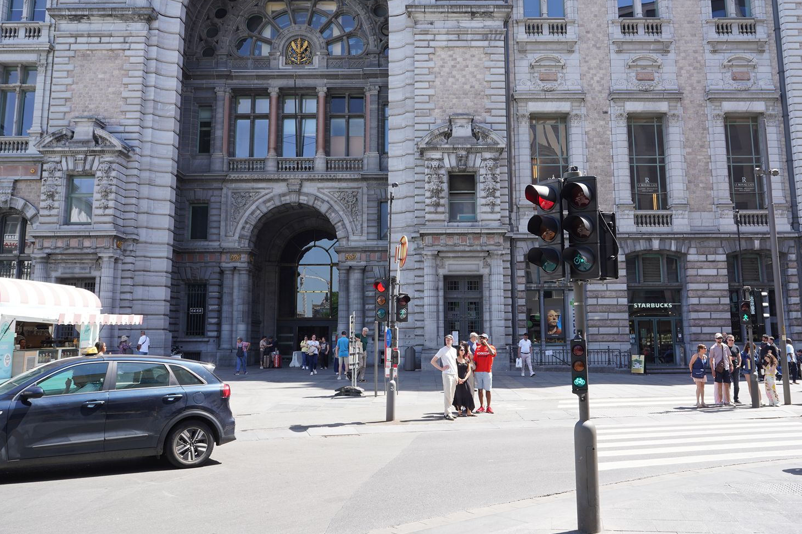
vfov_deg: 39.8
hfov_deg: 57.2
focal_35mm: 33
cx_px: 427
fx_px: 735
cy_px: 214
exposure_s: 1/100
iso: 100
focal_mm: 24
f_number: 7.1
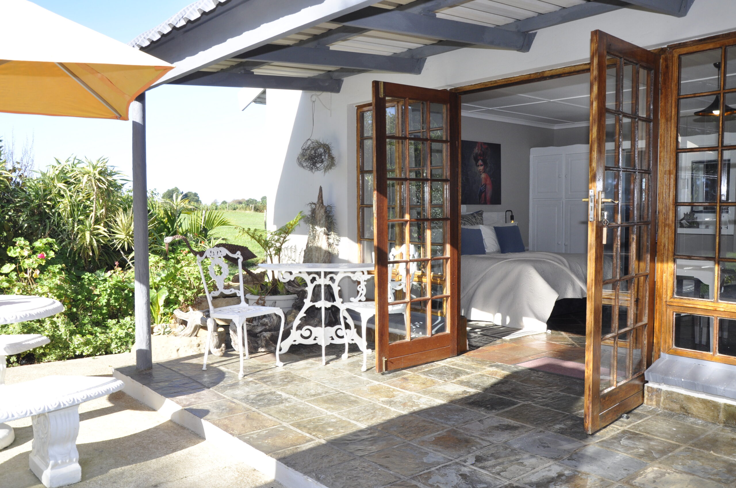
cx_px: 368
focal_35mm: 32
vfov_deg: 41.6
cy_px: 244
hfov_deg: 59.6
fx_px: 643
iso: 400
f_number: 9
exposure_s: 1/200
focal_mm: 21
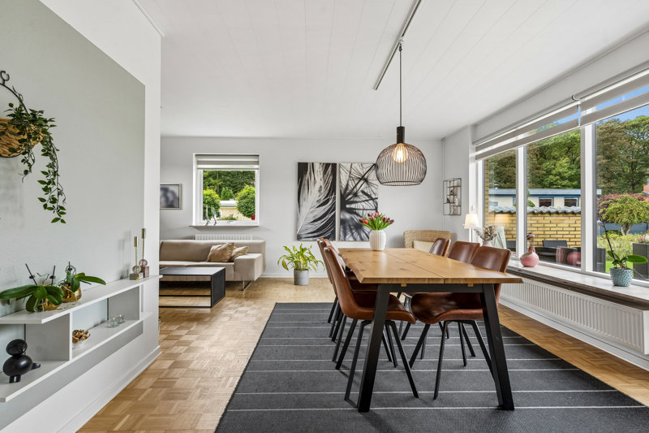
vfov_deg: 64.5
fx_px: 342
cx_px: 324
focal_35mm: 19
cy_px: 216
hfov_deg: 86.9
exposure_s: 1/5
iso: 200
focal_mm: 19
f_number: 8
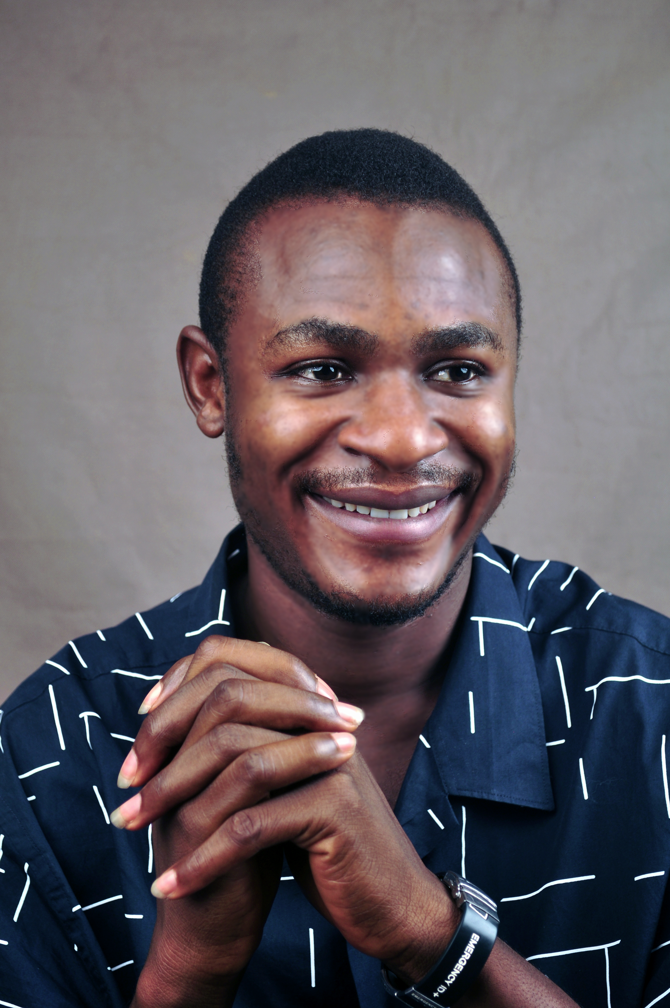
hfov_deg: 20.6
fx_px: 1847
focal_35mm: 66
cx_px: 335
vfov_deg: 30.5
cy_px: 504
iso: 125
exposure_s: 1/100
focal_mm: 44
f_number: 5.3
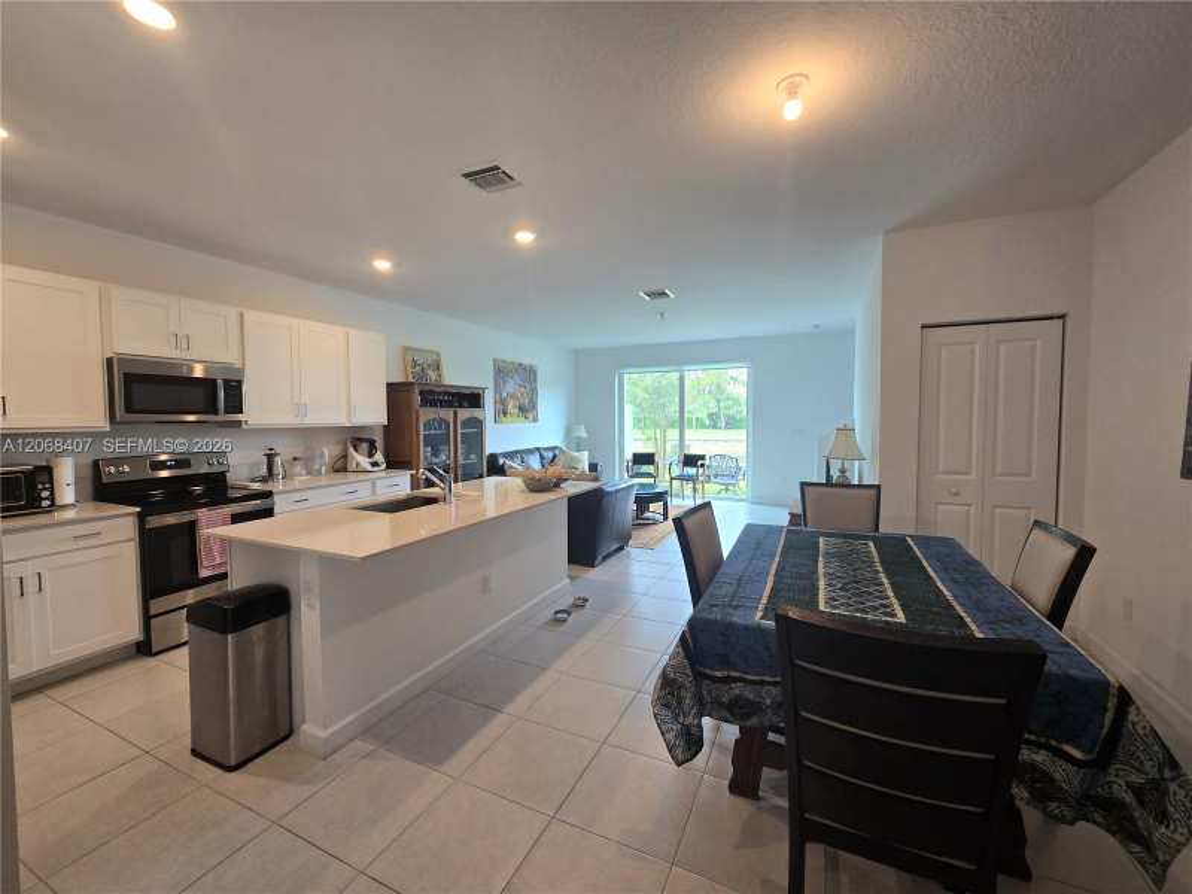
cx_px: 596
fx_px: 448
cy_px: 447
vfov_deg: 89.9
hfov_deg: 106.2
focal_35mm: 13
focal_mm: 2.2
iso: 125
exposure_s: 1/60
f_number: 2.2
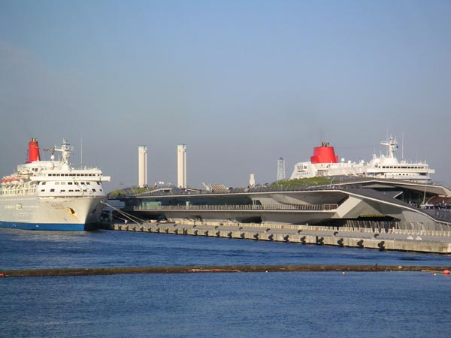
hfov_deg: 17.7
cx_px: 226
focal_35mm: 111
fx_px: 1446
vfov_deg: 13.3
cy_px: 169
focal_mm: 17.1
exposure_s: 1/750
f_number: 3.6
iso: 50
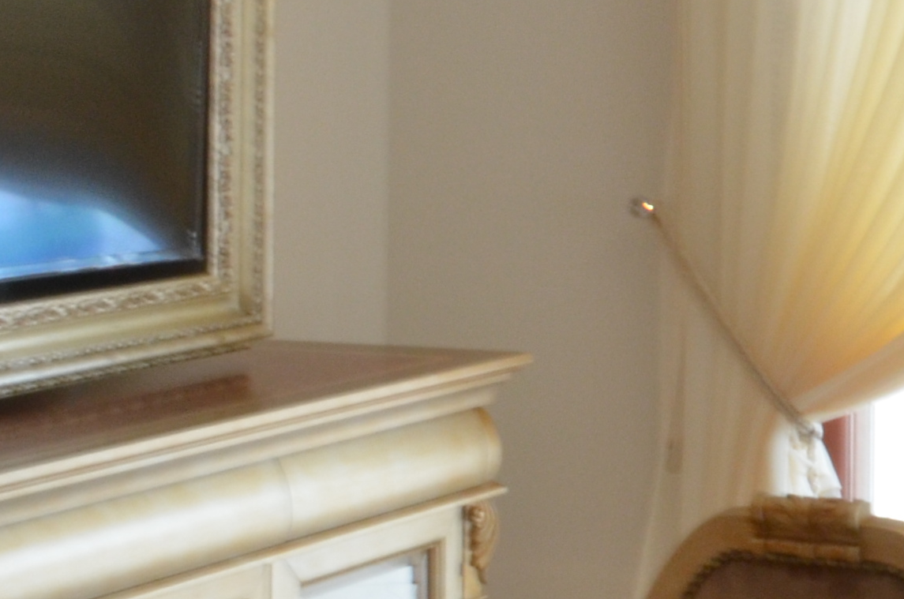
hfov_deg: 13.7
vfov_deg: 9.5
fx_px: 3559
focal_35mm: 142
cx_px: 1331
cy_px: -174
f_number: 25
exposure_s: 1/5
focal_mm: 22
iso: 640
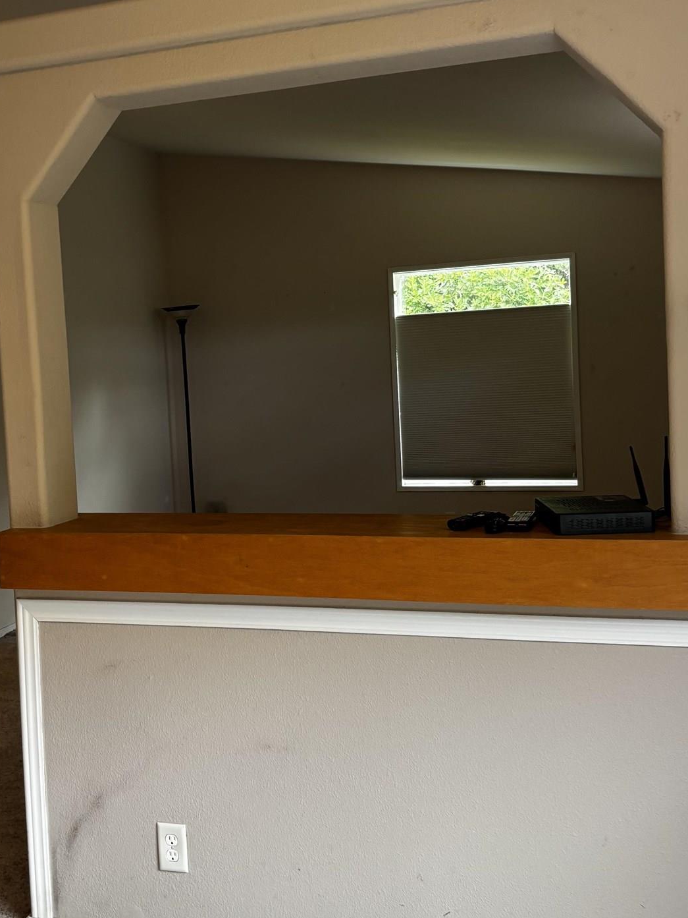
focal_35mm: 43
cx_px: 234
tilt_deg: -0.6
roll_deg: +2.2
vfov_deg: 43.8
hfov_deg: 33.3
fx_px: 1139
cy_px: 432
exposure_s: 1/121
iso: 125
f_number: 1.6
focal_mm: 5.96
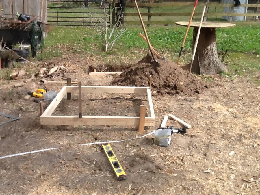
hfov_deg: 42.9
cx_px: 130
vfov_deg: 32.9
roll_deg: +0.1
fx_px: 330
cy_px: 98
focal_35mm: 44
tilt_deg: -19.5
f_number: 2.4
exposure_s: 1/810
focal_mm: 2.03
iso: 40
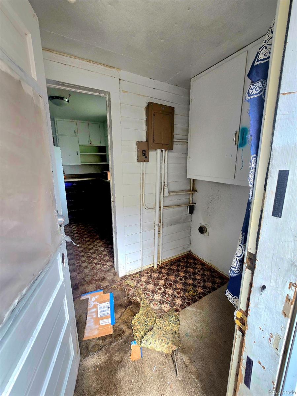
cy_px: 198
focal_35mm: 13
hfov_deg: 89.9
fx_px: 149
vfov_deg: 106.2
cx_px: 148
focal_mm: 2.2
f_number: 2.2
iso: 50
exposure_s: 1/60.2
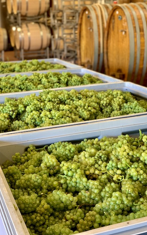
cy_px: 116
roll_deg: +1.8
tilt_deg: -16.8
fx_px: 359
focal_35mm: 56
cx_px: 78
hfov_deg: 23.2
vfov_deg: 36.3
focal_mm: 6
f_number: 2.4
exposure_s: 1/60
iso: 160
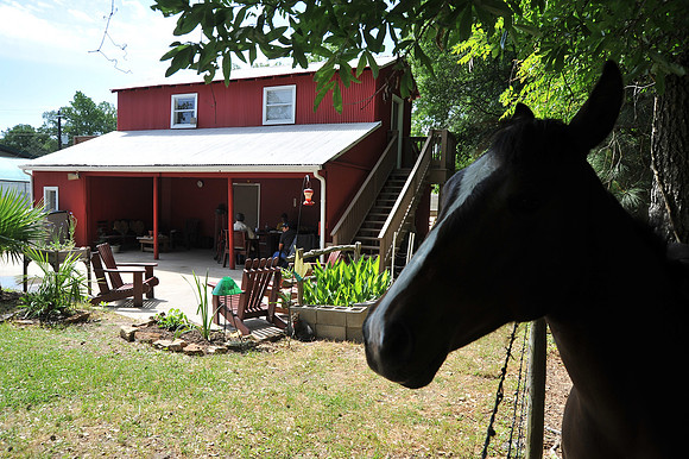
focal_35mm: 24
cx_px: 344
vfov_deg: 53.1
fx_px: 459
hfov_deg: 73.8
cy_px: 230
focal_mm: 24
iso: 200
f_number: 10
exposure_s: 1/160
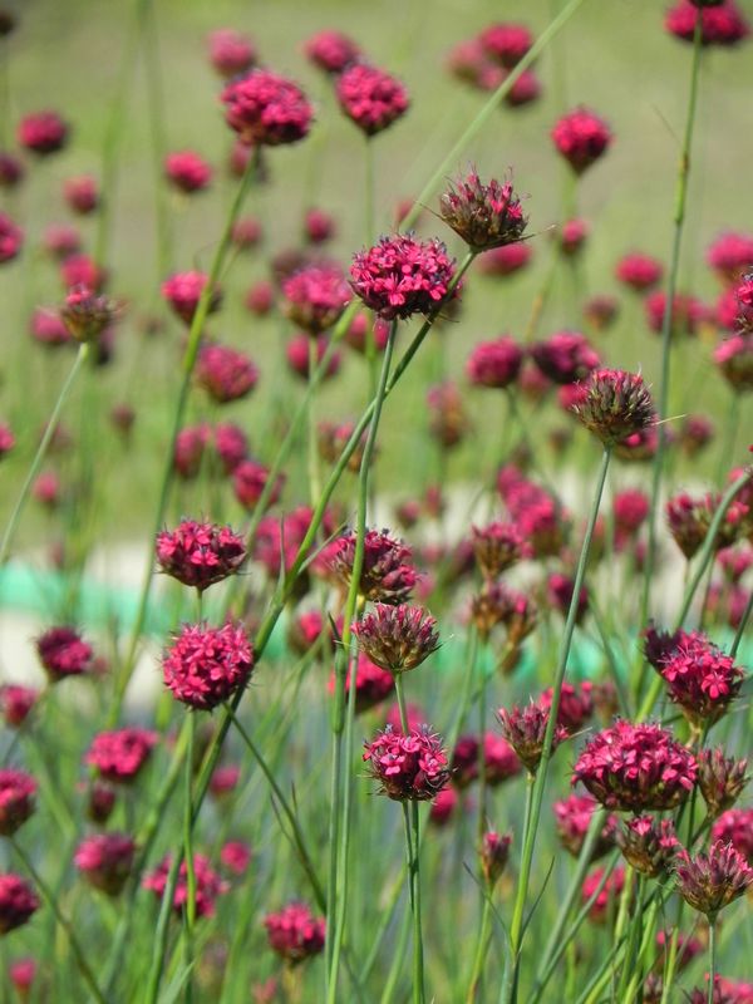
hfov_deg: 5.1
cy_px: 502
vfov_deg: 6.8
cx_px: 376
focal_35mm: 291
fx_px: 8440
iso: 160
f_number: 5
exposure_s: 1/640
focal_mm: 51.8
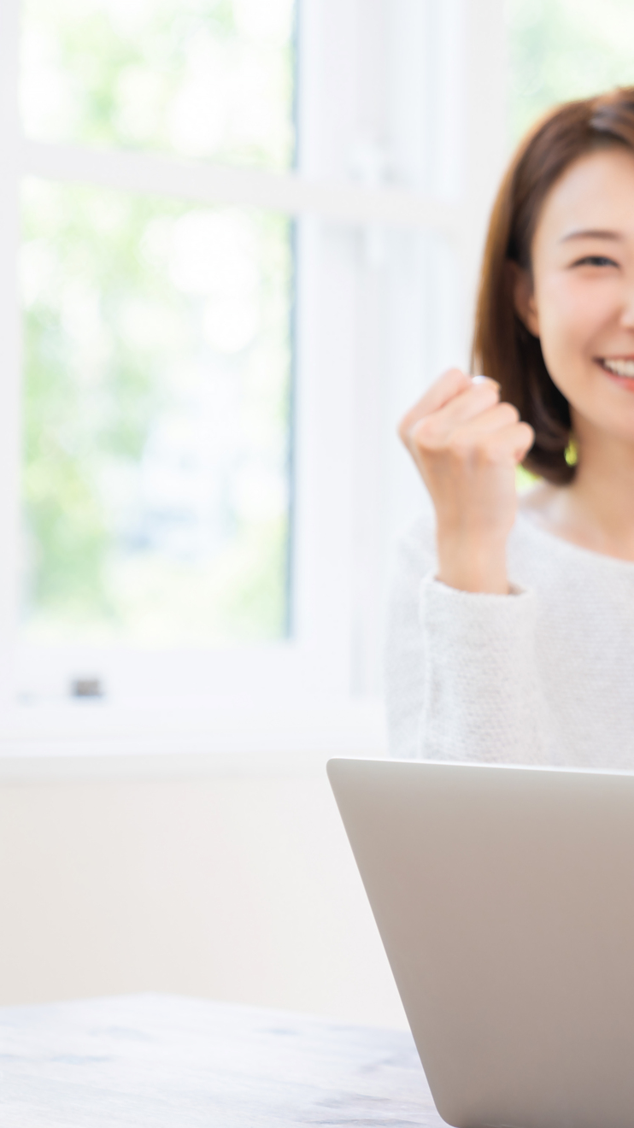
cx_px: 764
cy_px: 569
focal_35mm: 100
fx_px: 2990
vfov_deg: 21.4
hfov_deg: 11.8
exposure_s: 1/100
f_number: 2.8
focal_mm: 63
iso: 200
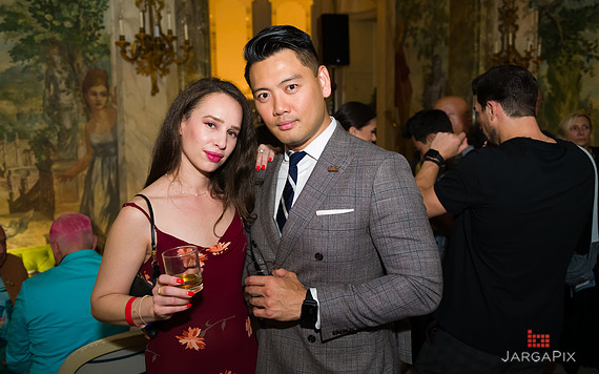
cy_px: 181
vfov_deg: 44.5
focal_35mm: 28
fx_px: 457
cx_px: 297
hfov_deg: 66.5
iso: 3200
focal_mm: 27
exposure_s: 1/100
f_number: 3.2
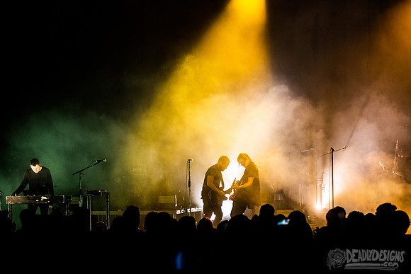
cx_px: 217
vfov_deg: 14.5
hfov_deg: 21.6
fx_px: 1075
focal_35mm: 94
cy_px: 137
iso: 3200
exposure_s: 1/320
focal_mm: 86
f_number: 4
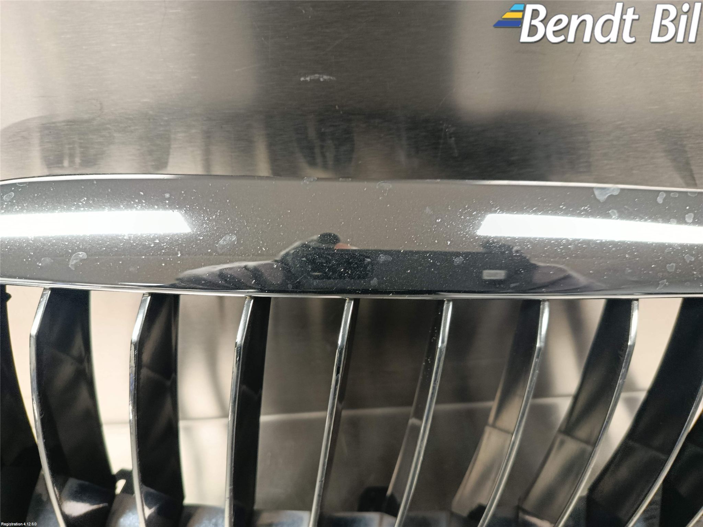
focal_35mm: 24
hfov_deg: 71.6
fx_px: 487
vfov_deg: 56.8
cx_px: 352
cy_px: 264
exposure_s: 1/33.3
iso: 1165
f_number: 1.7
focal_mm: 5.24
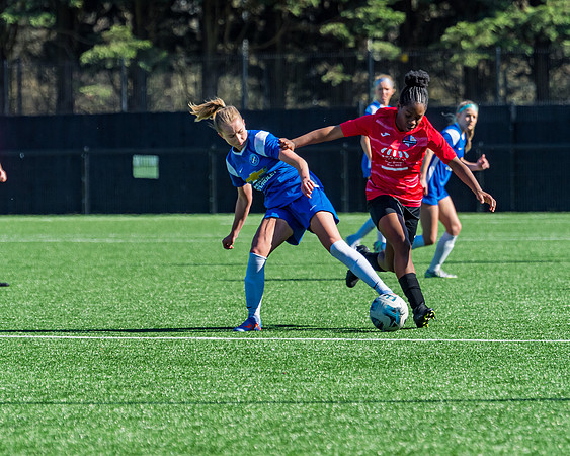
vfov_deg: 4.8
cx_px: 292
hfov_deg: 6.0
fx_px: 5439
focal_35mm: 323
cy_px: 278
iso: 400
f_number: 5
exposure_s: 1/2000
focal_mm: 210
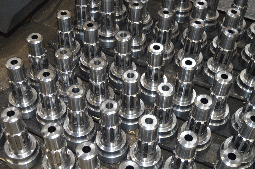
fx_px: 361
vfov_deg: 26.4
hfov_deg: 38.9
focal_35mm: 51
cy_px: 84
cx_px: 128
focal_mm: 34
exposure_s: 1/60
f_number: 4.5
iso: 800
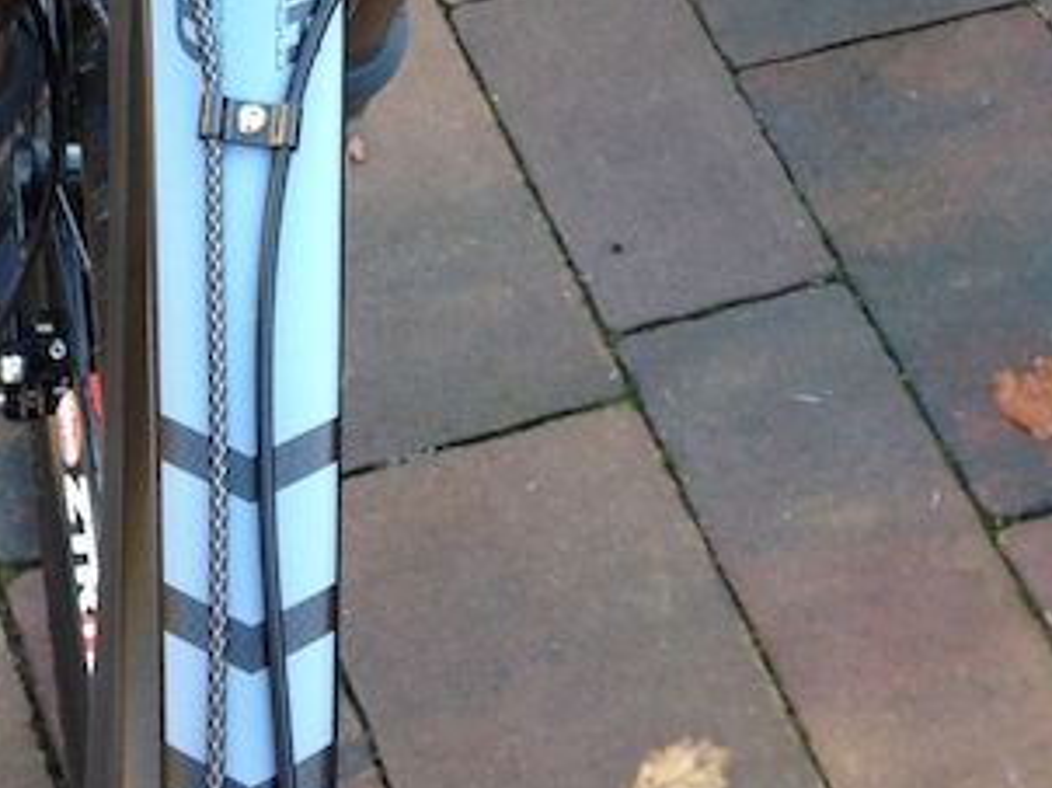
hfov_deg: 17.4
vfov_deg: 12.5
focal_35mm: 112
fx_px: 3401
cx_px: 219
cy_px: -425
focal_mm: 4.12
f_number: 2.4
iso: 64
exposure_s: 1/60
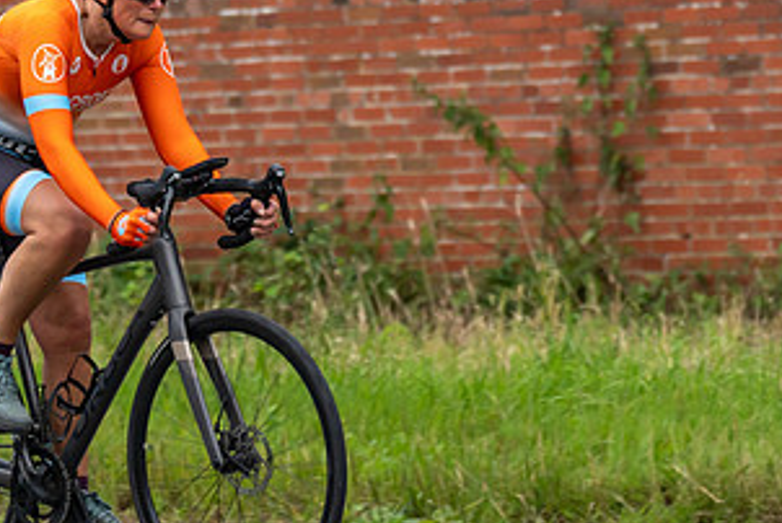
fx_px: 5827
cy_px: -131
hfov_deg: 7.6
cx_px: -14
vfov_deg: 5.1
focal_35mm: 268
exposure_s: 1/800
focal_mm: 94
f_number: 2.8
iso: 1000
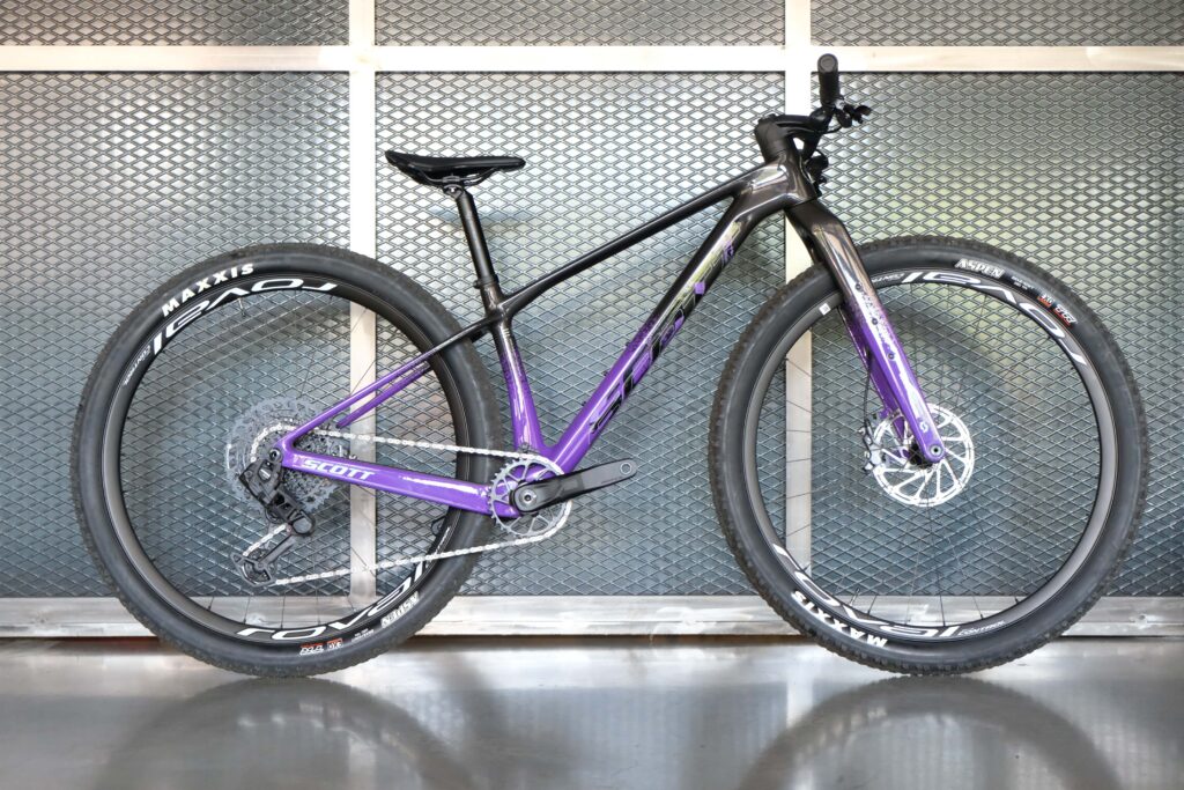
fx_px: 1480
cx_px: 592
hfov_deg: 43.6
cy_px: 395
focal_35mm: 45
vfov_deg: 29.9
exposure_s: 1/120
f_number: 3.6
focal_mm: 30.2
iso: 3200
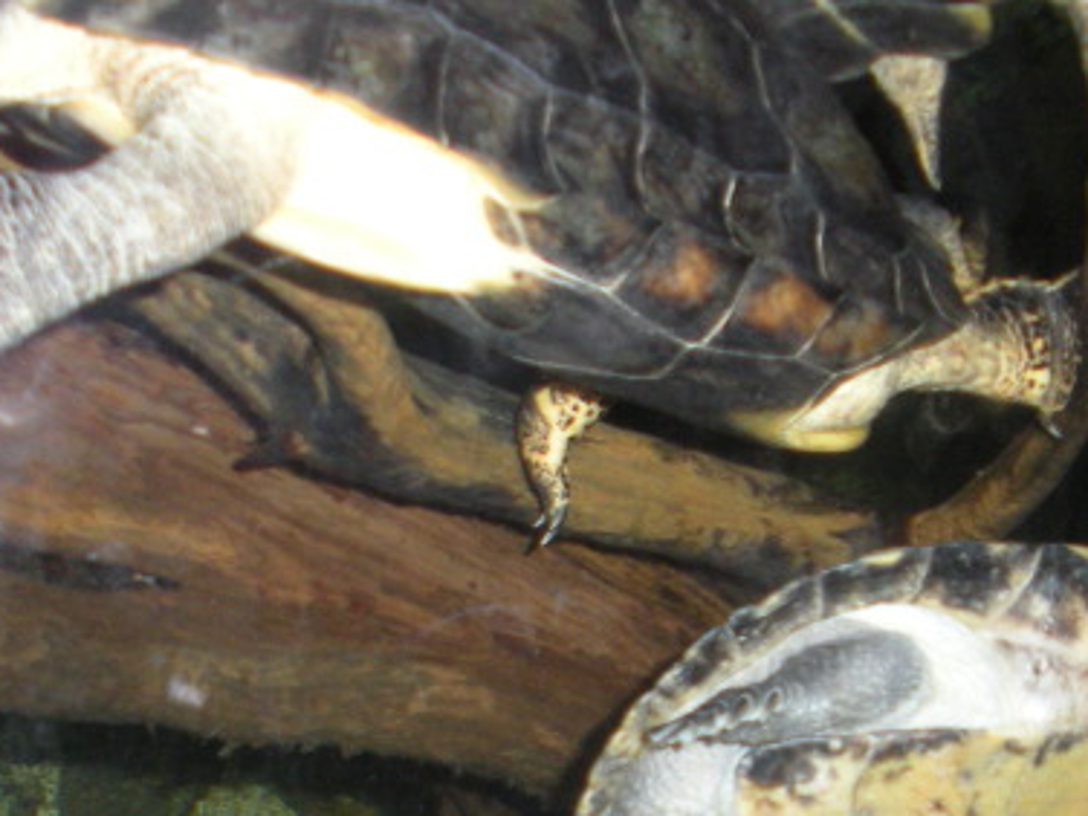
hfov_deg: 19.9
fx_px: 3080
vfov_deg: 14.7
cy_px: 940
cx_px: 836
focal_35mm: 98
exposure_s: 1/60
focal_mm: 6.3
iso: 168
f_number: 3.5
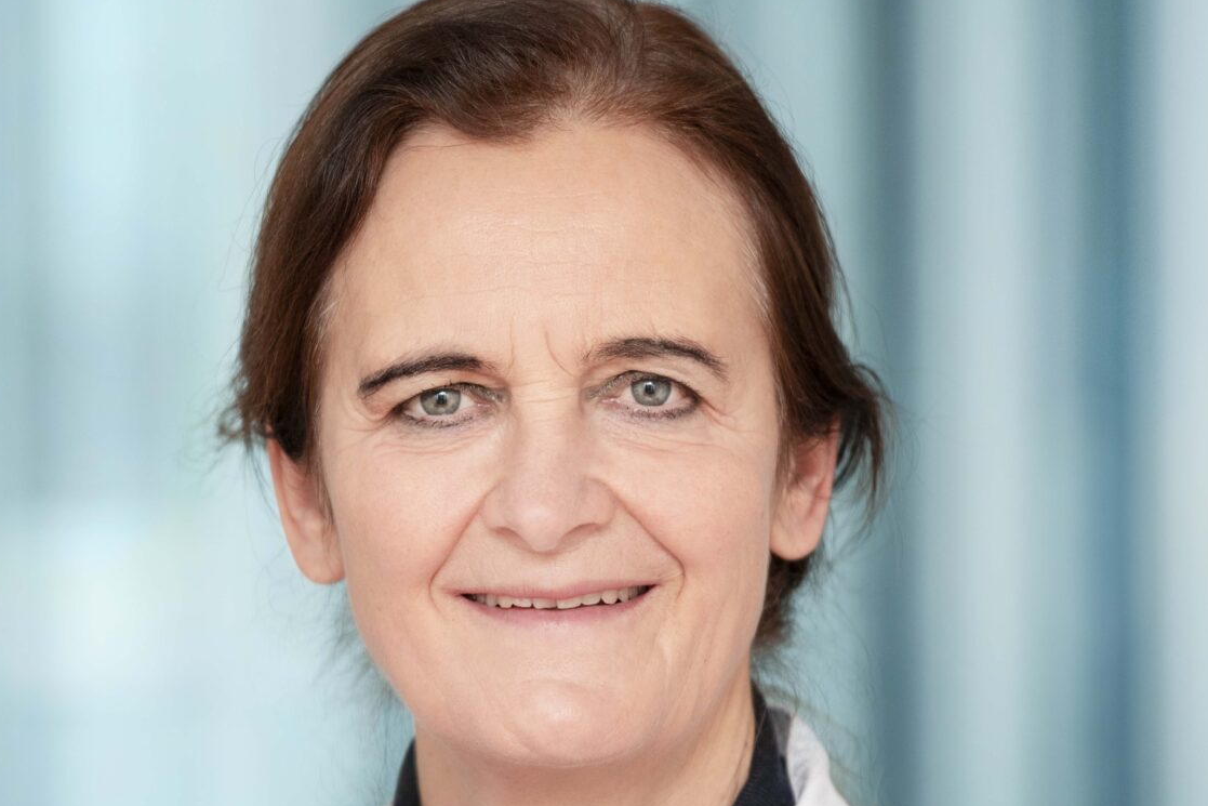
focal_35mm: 358
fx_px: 12014
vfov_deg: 3.8
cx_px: 478
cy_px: 519
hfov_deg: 5.8
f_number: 2.8
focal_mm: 200
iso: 320
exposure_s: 1/40
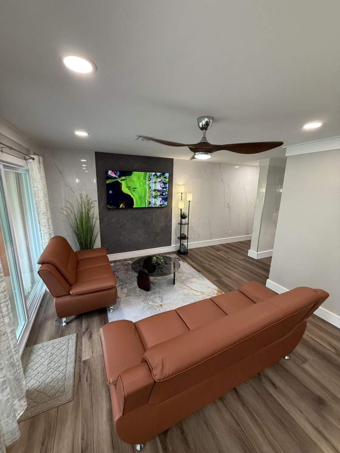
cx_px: 170
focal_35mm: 14
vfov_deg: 102.1
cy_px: 226
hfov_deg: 85.7
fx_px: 183
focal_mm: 2.22
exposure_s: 1/120
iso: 320
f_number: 2.2
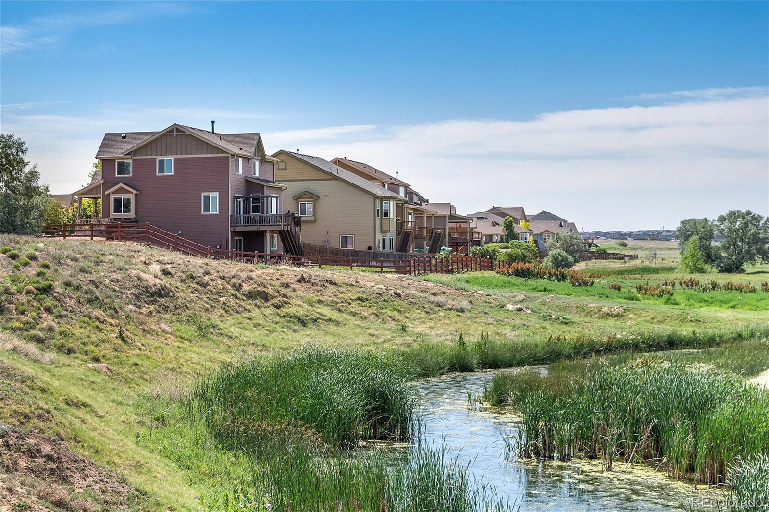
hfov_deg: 27.0
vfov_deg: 18.2
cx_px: 384
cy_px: 256
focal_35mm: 75
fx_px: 1602
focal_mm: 50
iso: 100
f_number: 8
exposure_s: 1/1250
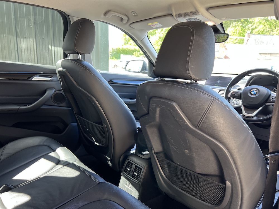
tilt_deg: -10.1
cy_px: 104
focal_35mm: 26
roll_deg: -2.0
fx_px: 210
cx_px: 140
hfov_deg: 67.3
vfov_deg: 53.1
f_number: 1.5
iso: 125
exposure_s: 1/121
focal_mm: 5.7
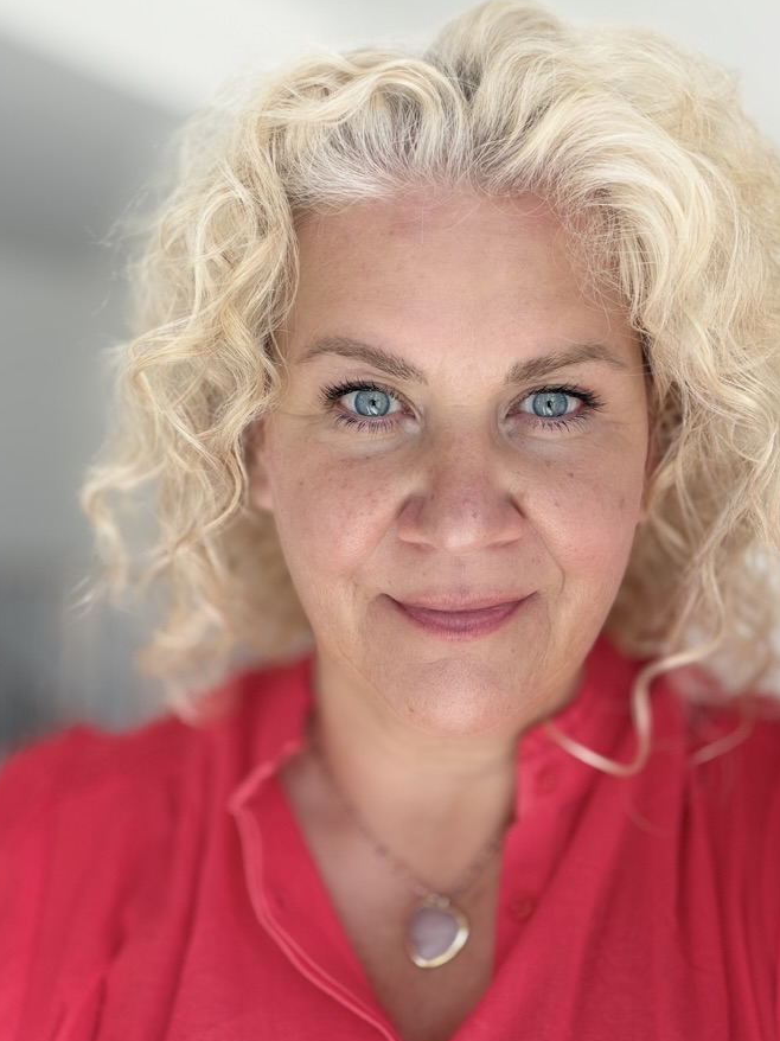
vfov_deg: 52.6
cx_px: 423
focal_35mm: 35
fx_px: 1052
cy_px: 528
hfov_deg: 40.6
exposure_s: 1/121
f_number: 1.9
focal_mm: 2.71
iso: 32
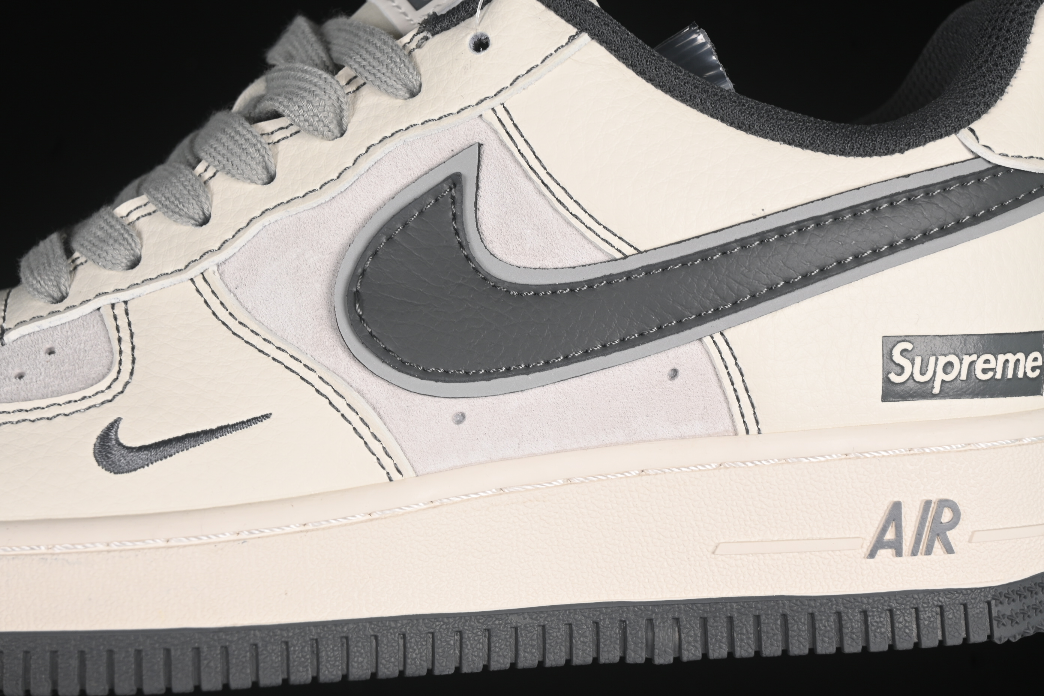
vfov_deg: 18.2
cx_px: 522
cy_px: 348
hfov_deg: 27.0
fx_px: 2175
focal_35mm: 75
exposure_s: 1/80
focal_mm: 50
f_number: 7.1
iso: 160
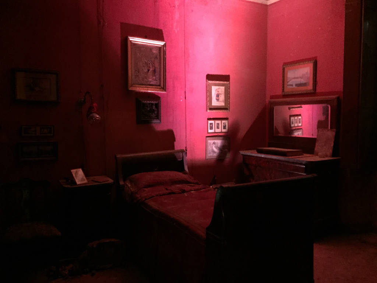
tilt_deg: -5.3
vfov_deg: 48.2
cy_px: 142
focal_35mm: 29
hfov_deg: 61.7
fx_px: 316
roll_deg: -0.2
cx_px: 188
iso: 1000
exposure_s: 1/17
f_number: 2.2
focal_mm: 4.15
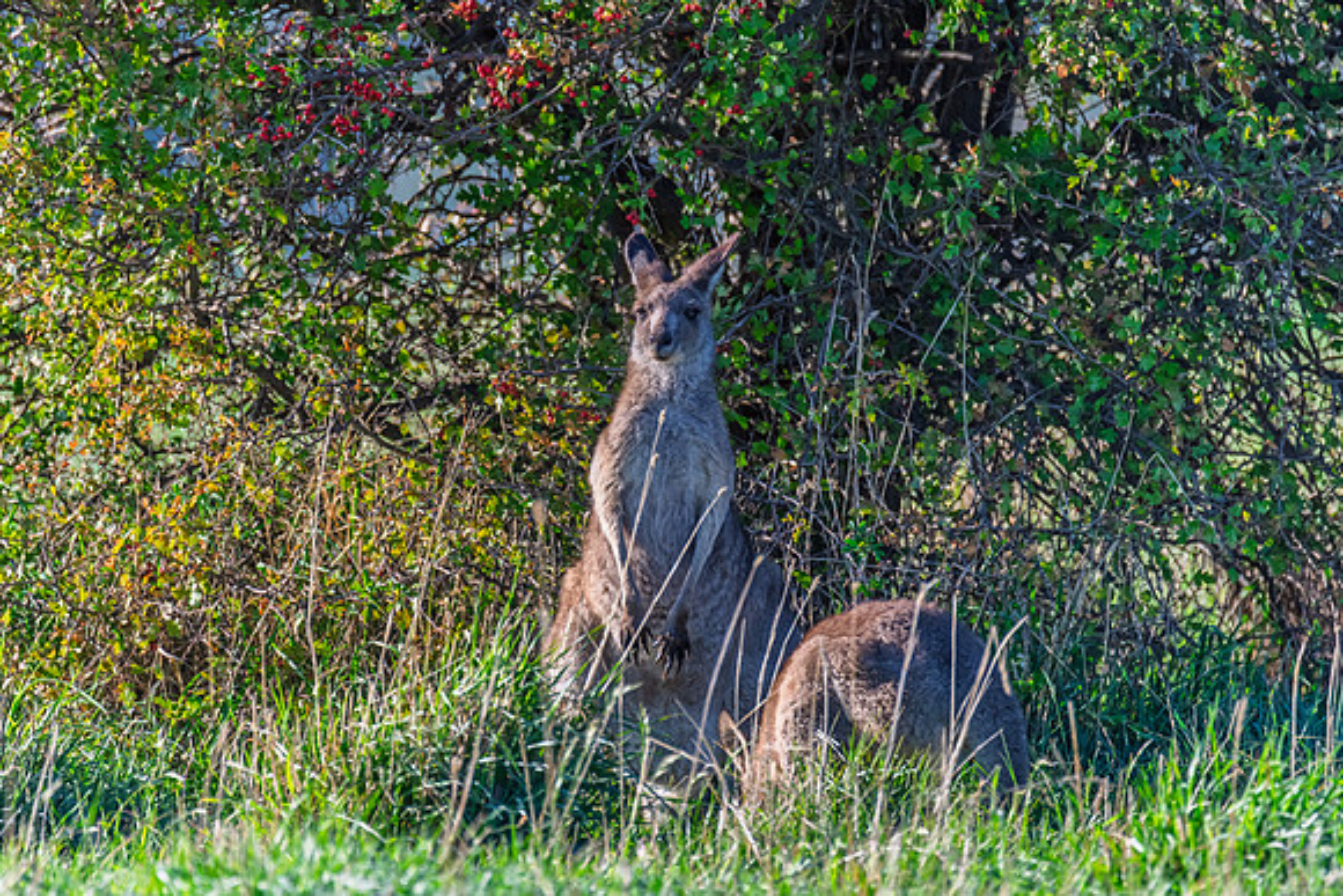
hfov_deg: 3.3
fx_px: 23576
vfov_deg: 2.2
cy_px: 472
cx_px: 636
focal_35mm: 632
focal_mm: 600
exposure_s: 1/800
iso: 800
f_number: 6.3
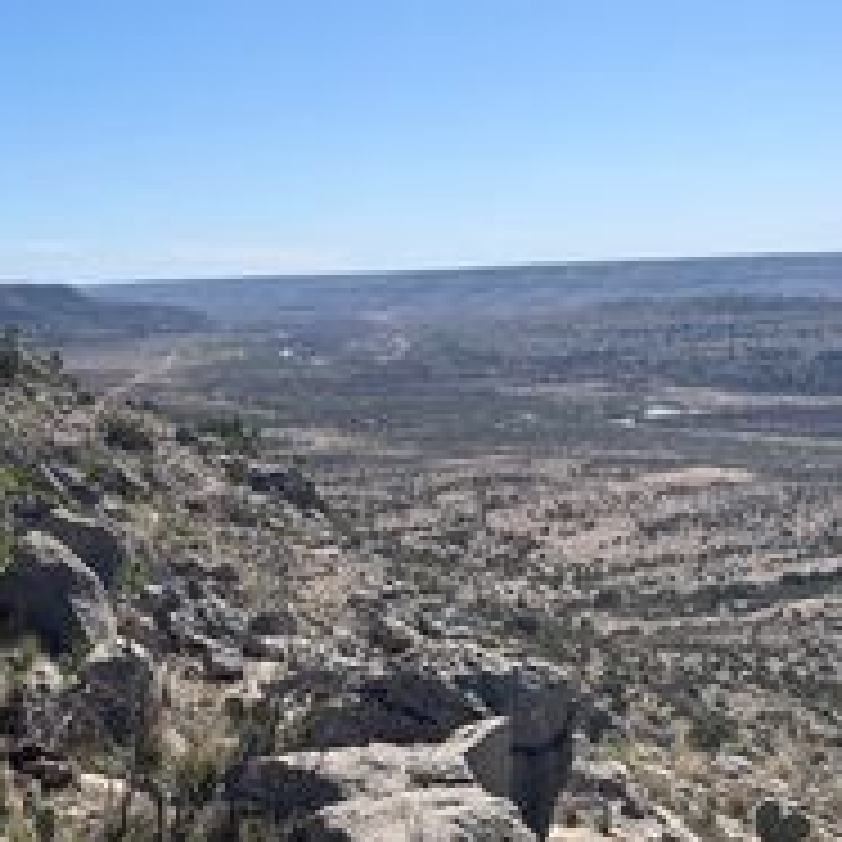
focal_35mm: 53
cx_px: 277
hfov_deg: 31.9
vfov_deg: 32.0
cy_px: 547
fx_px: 1459
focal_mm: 4.2
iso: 32
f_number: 1.6
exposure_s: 1/5051
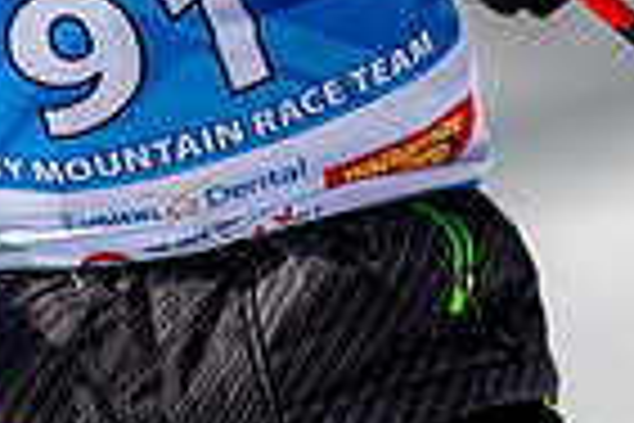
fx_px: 32684
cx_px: 189
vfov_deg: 0.7
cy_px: -200
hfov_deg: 1.1
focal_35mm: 1856
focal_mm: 300
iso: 100
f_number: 2.8
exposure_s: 1/6400
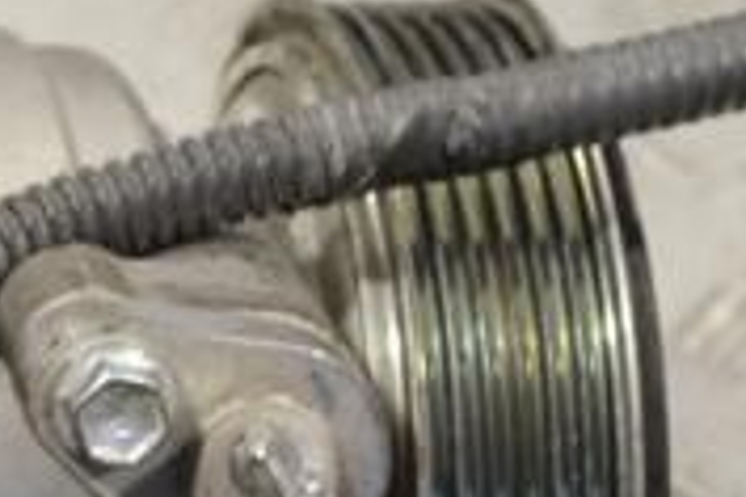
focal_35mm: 254
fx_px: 5263
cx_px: -244
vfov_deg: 5.4
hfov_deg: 8.0
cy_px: 615
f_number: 5.6
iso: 220
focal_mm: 50
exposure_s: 1/30
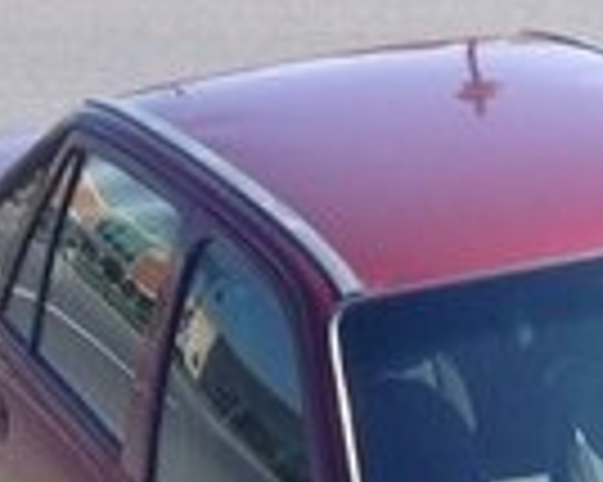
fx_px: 2836
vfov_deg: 9.4
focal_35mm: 159
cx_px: 468
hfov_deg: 12.1
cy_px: 782
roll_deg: +2.8
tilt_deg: -29.8
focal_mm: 4.12
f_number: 2.4
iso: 50
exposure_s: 1/583
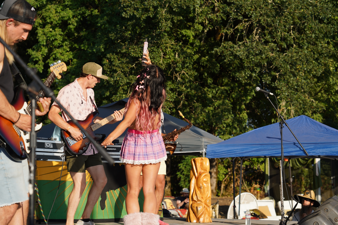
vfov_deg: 16.5
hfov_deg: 24.5
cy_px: 112
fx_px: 779
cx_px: 169
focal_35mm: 83
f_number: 5.6
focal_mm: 83
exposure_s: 1/320
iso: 100
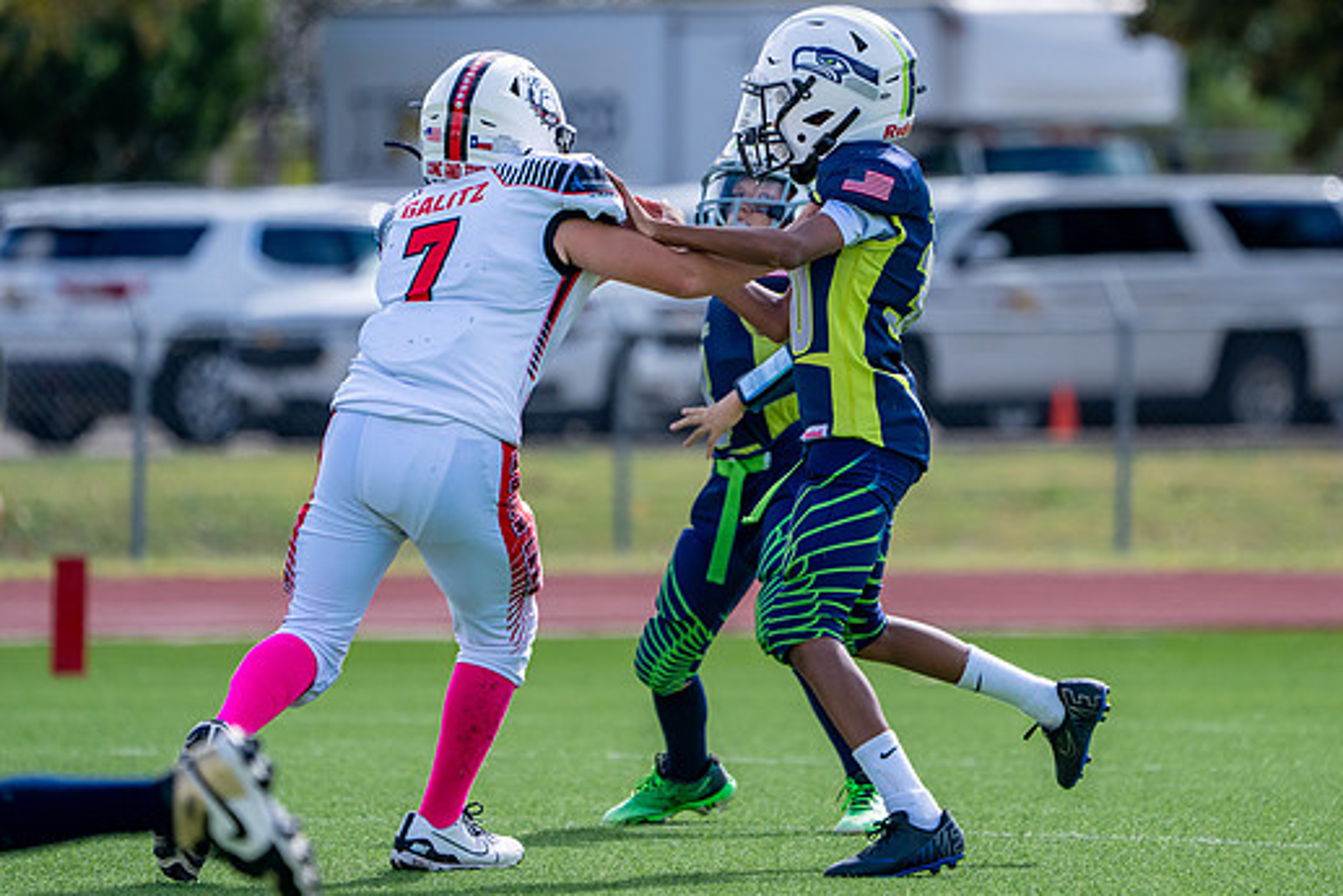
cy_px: 376
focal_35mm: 459
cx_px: 799
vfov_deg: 3.0
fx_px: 17127
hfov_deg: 4.5
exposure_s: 1/2500
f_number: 5.6
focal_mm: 352
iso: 640
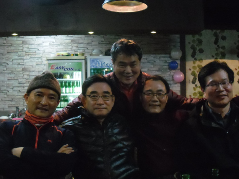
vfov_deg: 32.9
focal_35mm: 44
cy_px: 90
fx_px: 304
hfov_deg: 43.0
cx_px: 120
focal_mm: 7.8
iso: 800
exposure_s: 1/15
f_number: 4.5
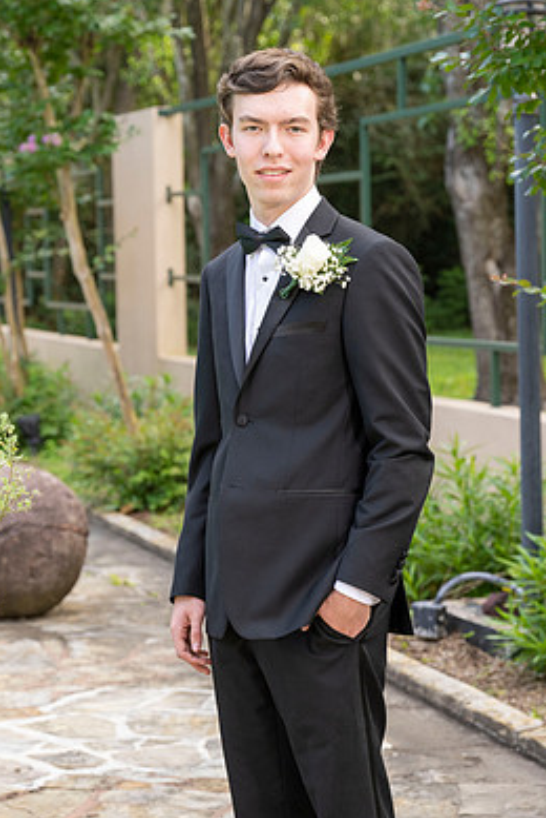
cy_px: 374
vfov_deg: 22.8
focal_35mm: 89
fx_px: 2021
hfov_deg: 15.4
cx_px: 271
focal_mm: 77
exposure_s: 1/200
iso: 500
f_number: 5
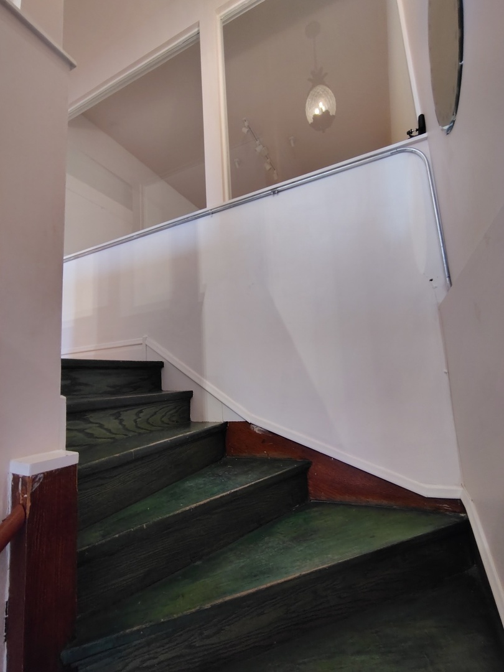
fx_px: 311
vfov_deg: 94.5
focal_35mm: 16
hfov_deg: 78.1
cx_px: 252
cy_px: 336
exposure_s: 1/24
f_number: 2.2
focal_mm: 2.13
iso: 645
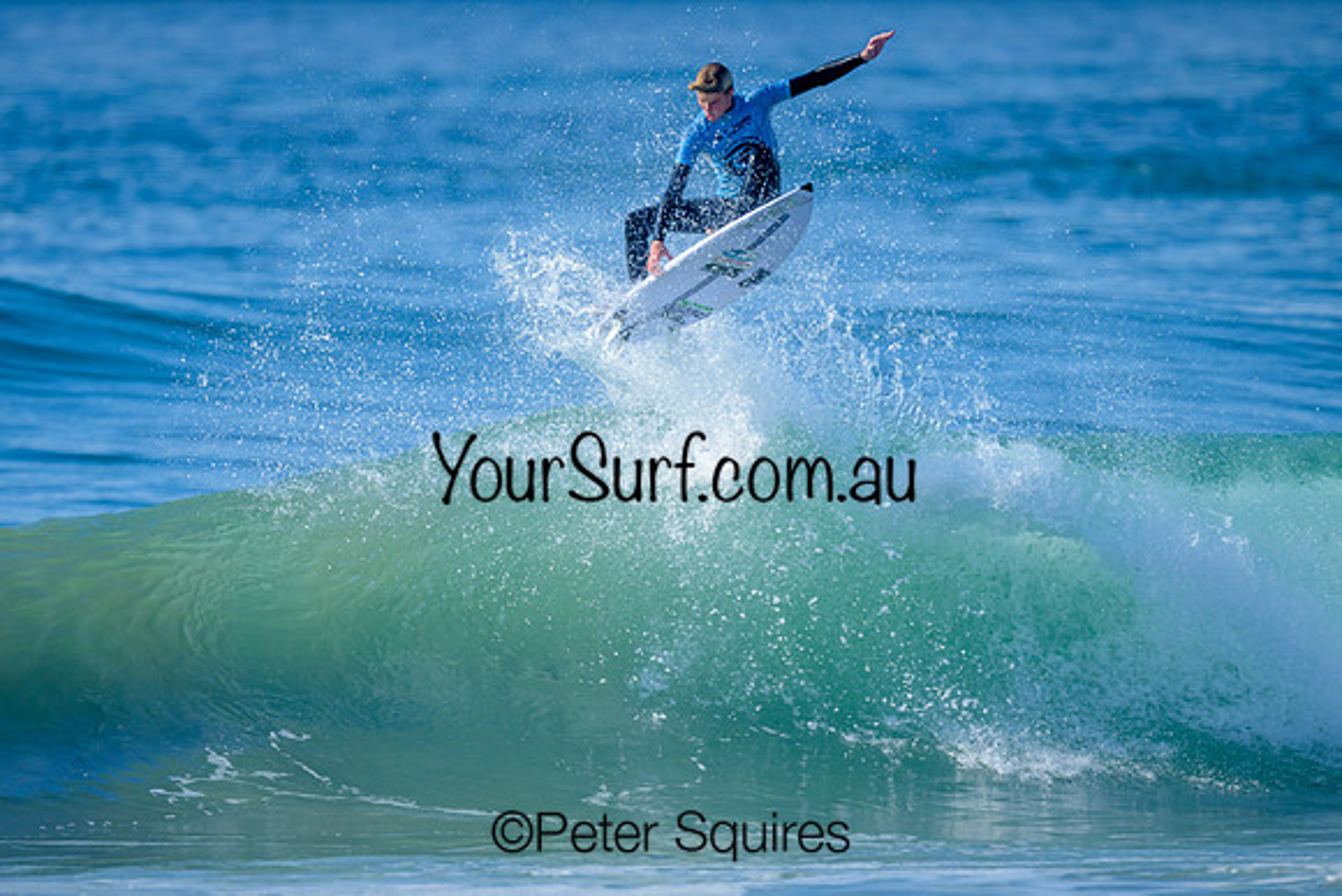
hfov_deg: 2.3
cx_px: 575
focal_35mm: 914
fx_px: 34080
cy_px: 512
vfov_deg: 1.5
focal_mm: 800
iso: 320
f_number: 6.3
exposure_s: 1/2000
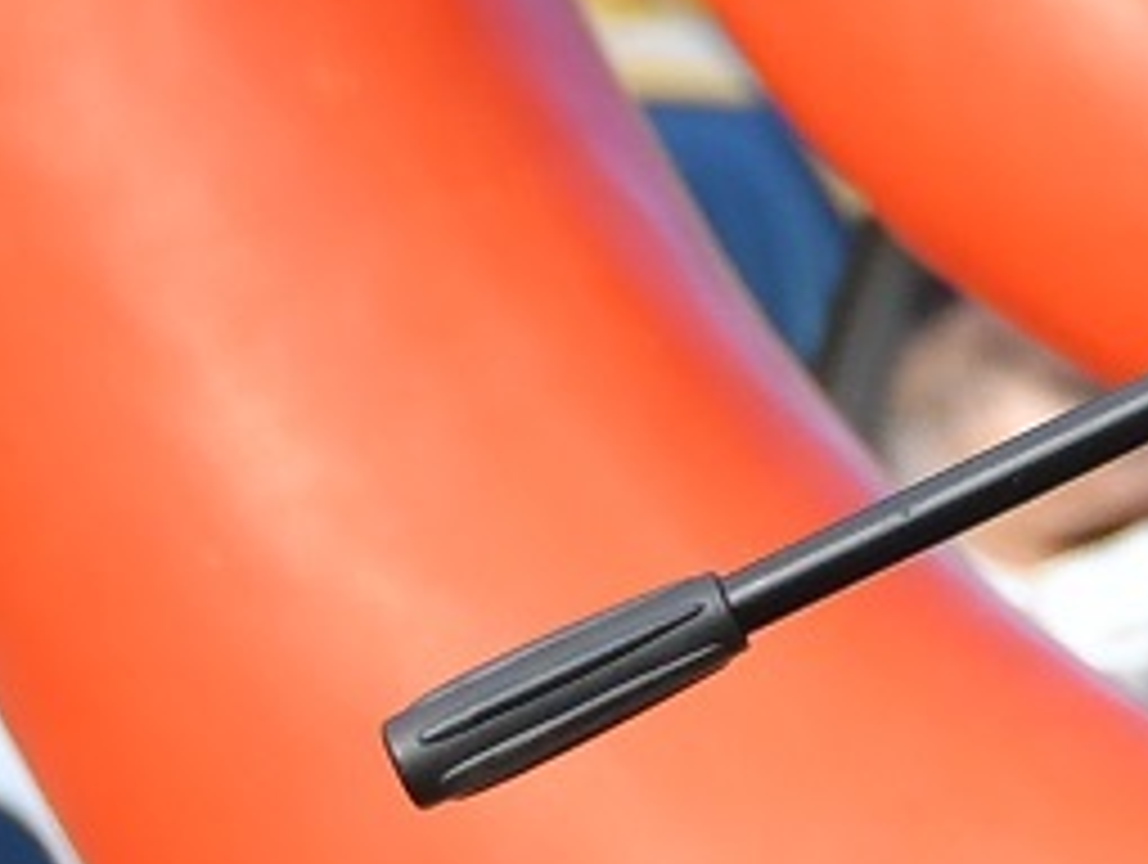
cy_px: -796
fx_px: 24277
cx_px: 2242
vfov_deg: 2.0
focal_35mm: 731
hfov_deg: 2.7
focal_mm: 62
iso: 400
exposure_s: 1/640
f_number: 5.6
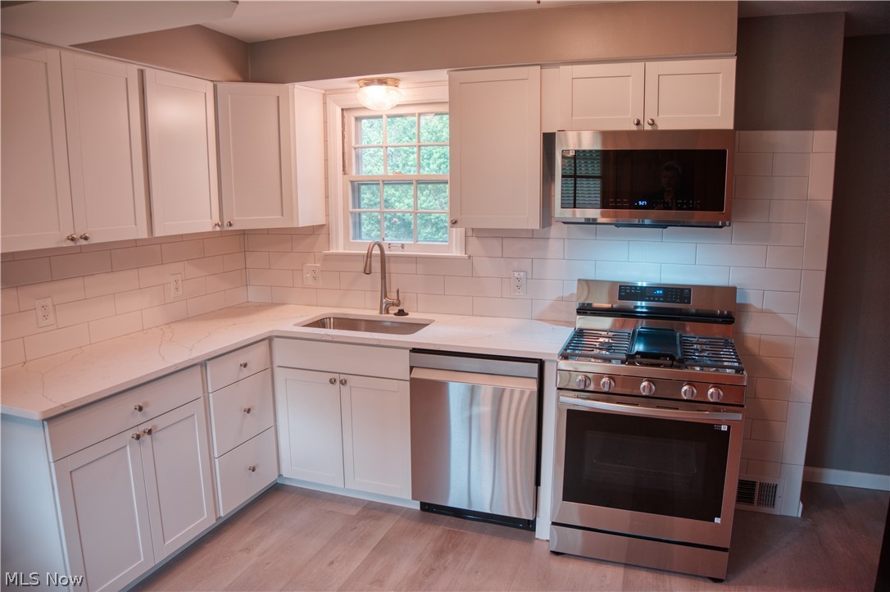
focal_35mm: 24
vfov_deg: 53.0
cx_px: 445
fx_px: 593
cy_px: 296
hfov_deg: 73.8
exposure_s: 1/125
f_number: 3.5
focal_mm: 16
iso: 100
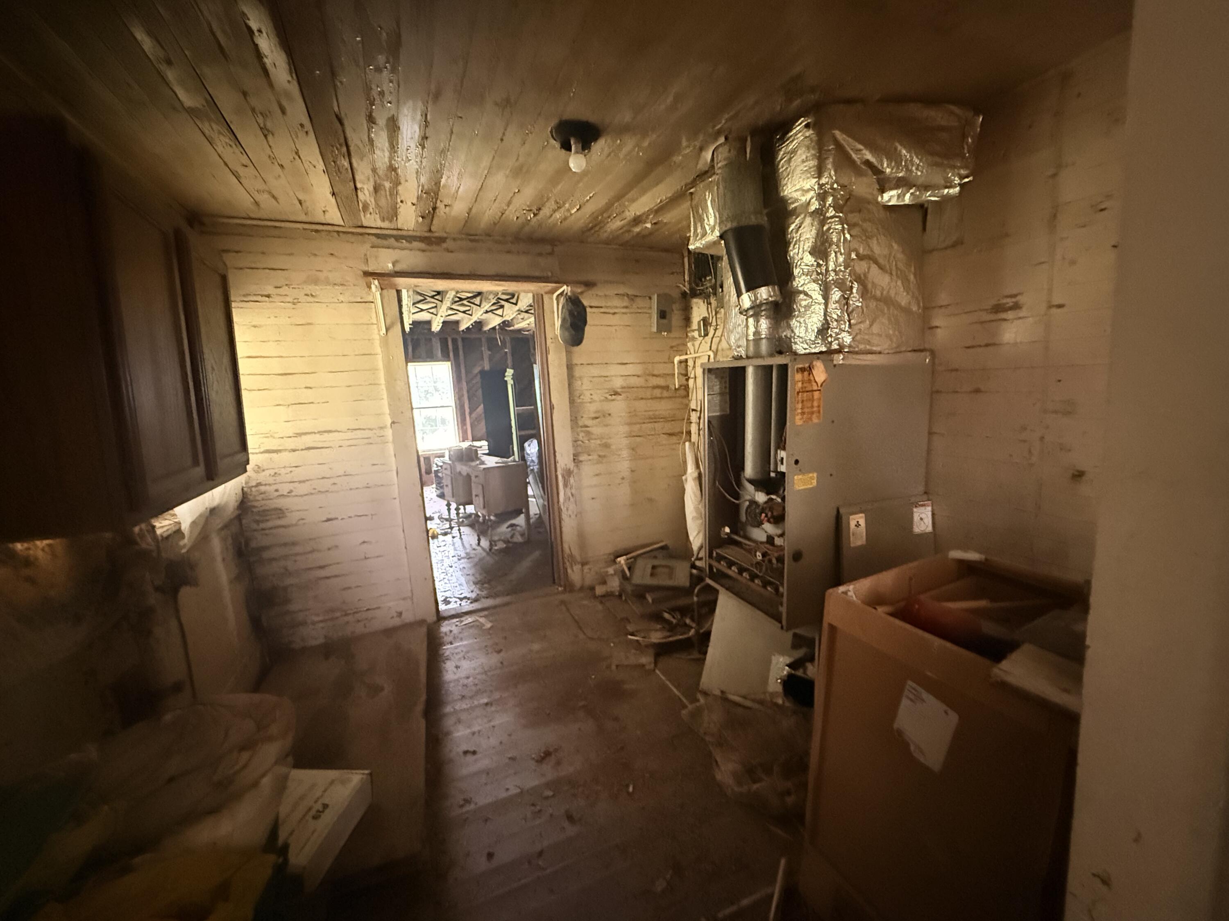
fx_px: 497
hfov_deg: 102.1
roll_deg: +3.1
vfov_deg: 85.7
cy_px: 460
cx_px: 614
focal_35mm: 14
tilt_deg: -8.6
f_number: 2.2
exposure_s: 1/42
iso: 1250
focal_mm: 2.22
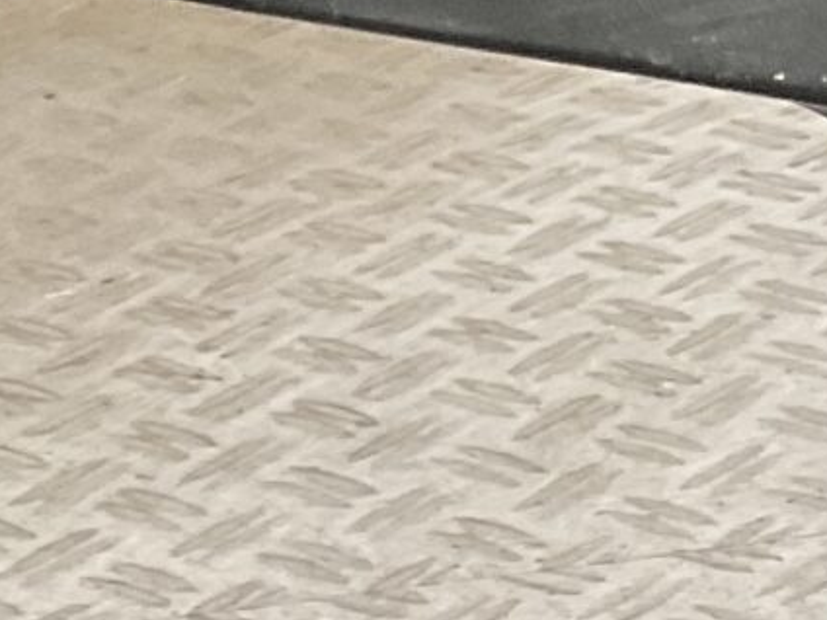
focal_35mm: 175
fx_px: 4181
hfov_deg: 10.4
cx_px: 1634
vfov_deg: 8.3
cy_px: 905
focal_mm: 3
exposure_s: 1/120
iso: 50
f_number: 1.8
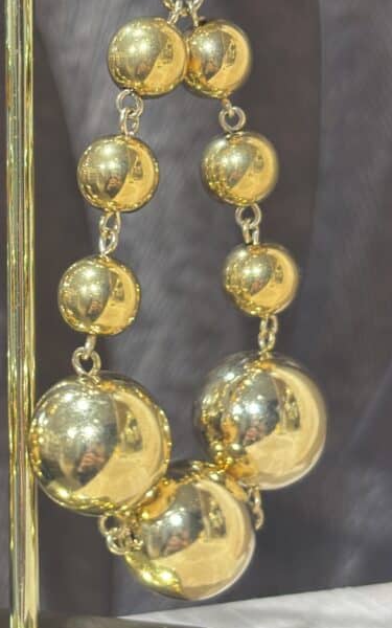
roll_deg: -0.5
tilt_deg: -3.4
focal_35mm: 94
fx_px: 1607
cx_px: 8
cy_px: 233
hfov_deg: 13.7
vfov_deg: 22.0
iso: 40
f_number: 1.6
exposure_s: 1/50
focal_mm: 5.96
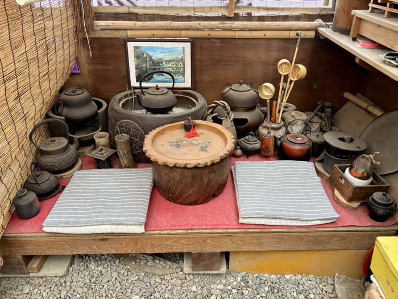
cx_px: 199
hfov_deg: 67.3
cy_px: 150
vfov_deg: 53.1
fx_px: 299
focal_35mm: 26
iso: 125
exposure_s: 1/79
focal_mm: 5.96
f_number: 1.6
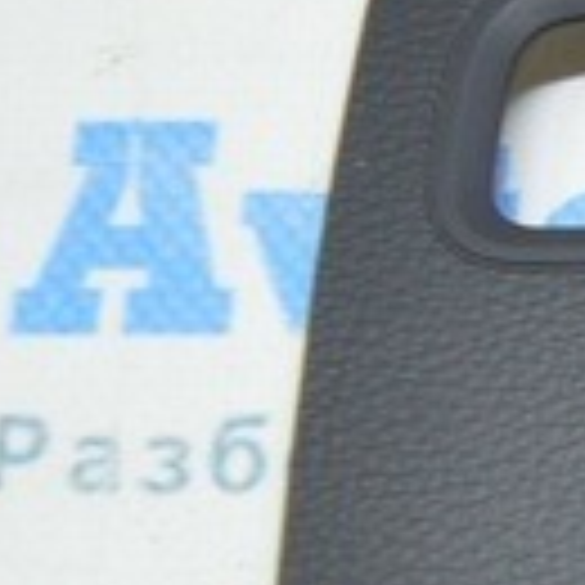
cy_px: 745
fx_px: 3461
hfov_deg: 8.5
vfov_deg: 9.5
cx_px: 1575
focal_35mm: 181
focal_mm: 18
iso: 400
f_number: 3.5
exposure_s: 1/40
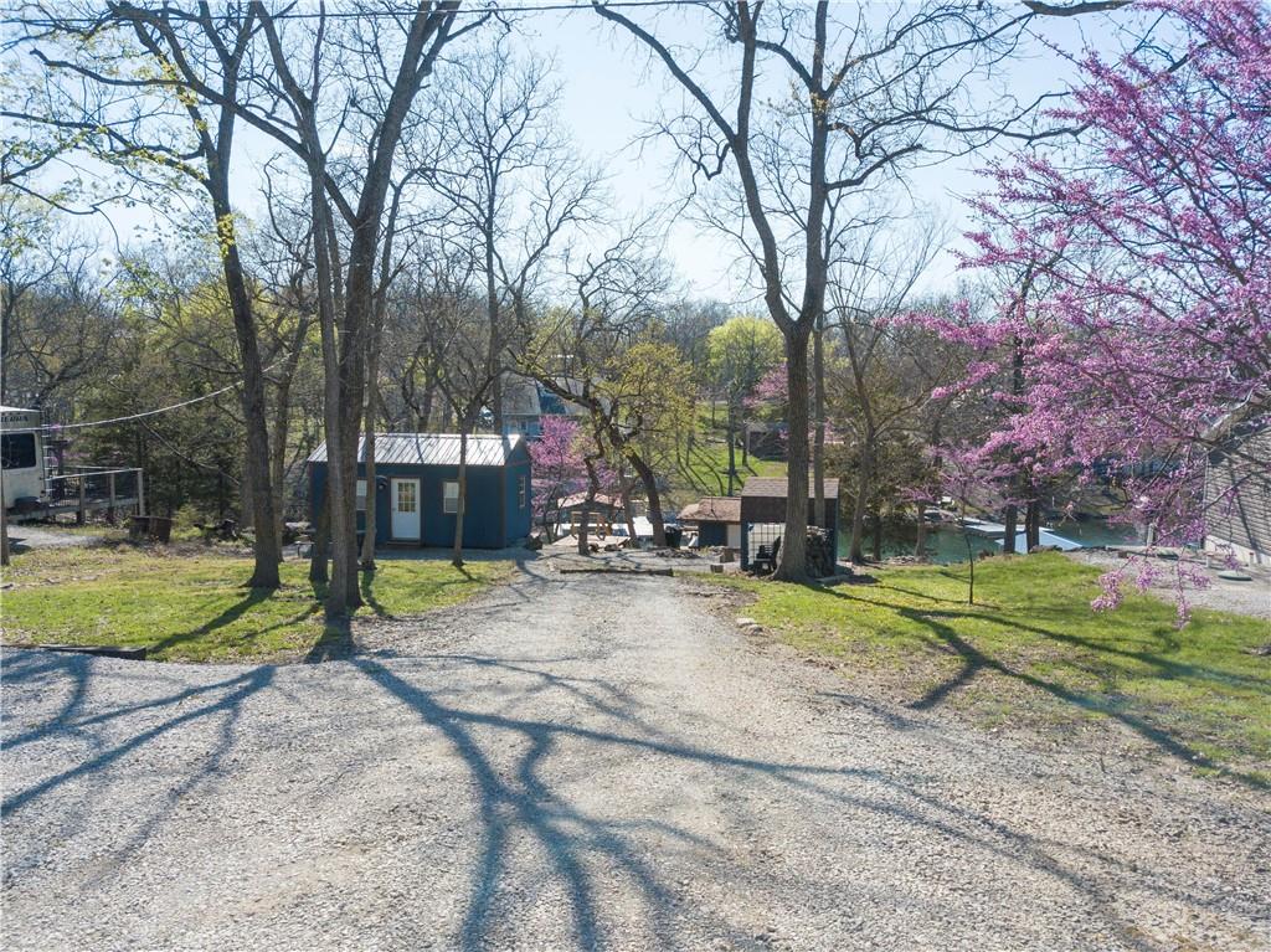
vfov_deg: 53.0
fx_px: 954
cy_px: 476
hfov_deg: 67.3
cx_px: 636
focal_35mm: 26
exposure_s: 1/1250
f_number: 2.2
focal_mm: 4.73
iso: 100
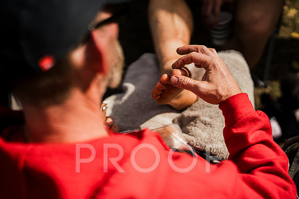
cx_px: 150
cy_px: 100
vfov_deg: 27.0
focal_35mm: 50
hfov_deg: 39.6
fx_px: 415
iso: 100
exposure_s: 1/8000
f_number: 1.4
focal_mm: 50
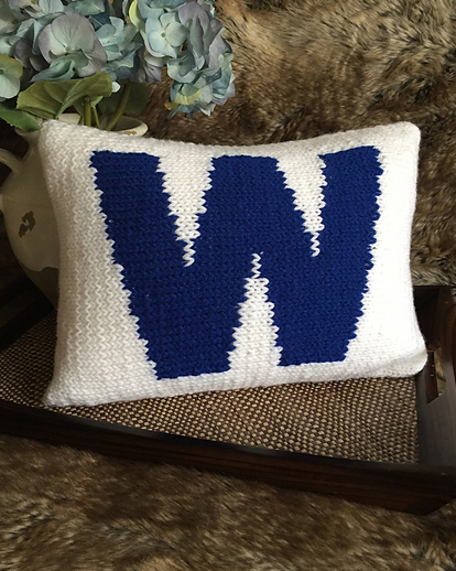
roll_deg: -1.9
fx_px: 591
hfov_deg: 42.2
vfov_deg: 51.5
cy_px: 274
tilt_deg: -24.6
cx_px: 213
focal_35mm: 35
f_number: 2.2
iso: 125
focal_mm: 4.15
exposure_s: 1/30
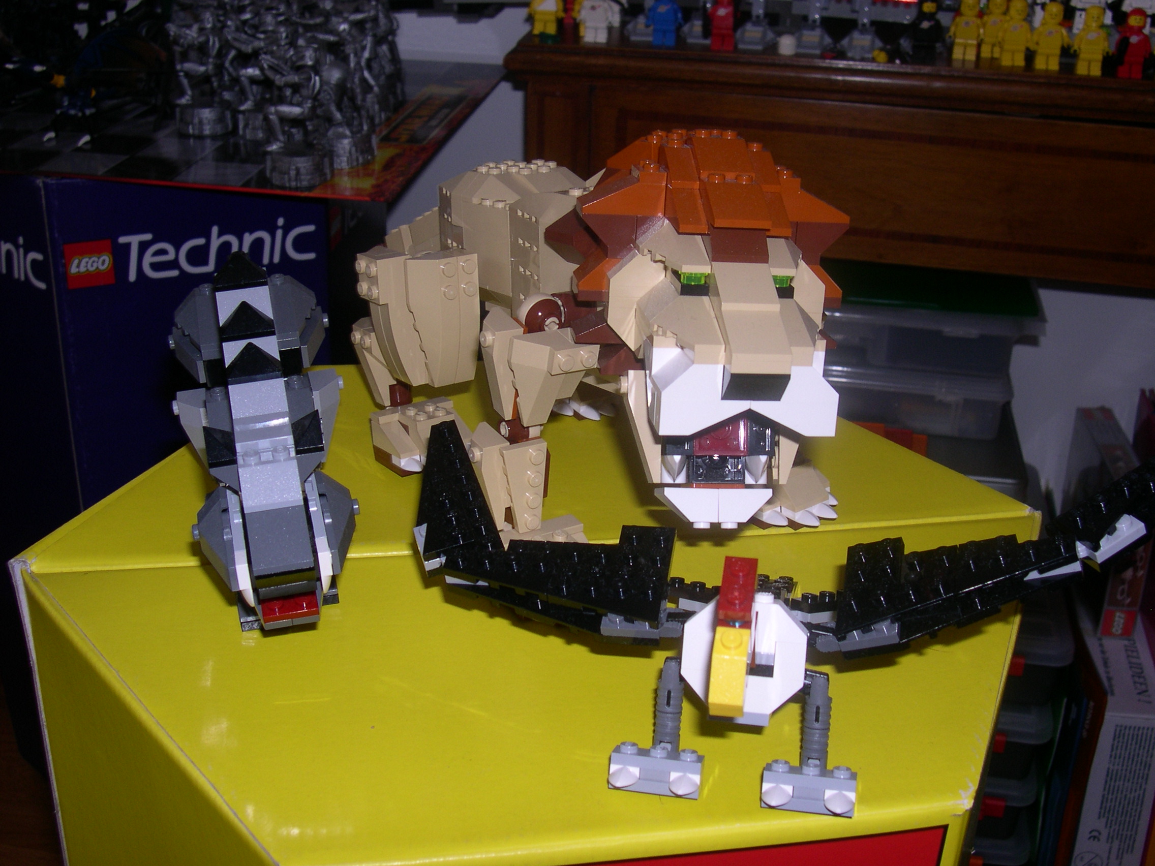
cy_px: 433
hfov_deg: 44.8
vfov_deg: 34.3
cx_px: 578
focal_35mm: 42
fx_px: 1401
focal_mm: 9
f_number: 8
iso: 100
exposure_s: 1/30
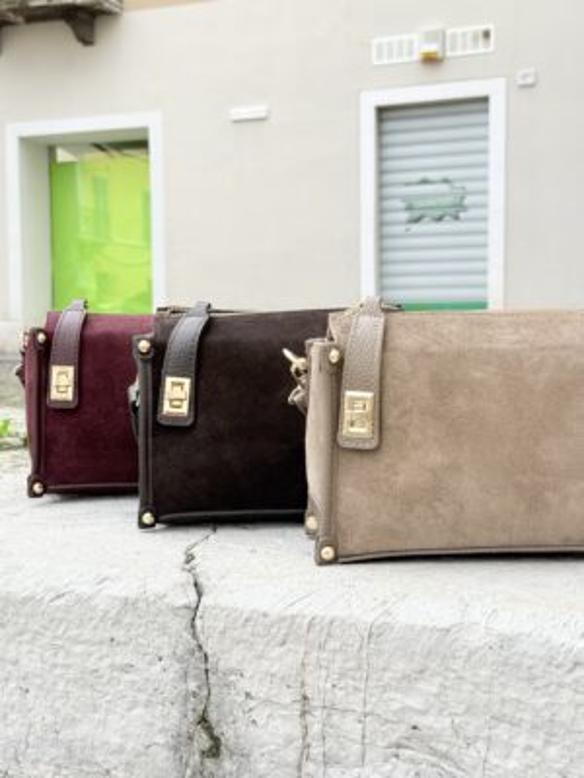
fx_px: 1080
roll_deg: -0.1
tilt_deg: -1.9
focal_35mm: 48
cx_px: 292
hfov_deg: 30.3
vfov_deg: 39.7
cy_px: 389
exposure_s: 1/712
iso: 80
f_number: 1.78
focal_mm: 6.76
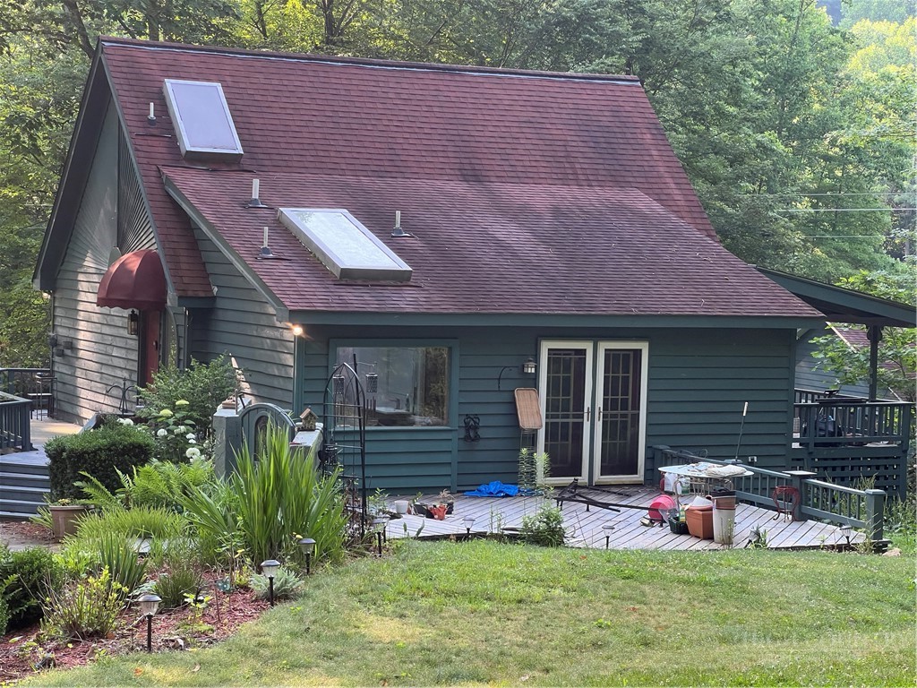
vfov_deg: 19.1
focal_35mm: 77
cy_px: 344
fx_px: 2040
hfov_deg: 25.3
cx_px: 458
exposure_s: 1/99
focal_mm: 9
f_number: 2.8
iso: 64
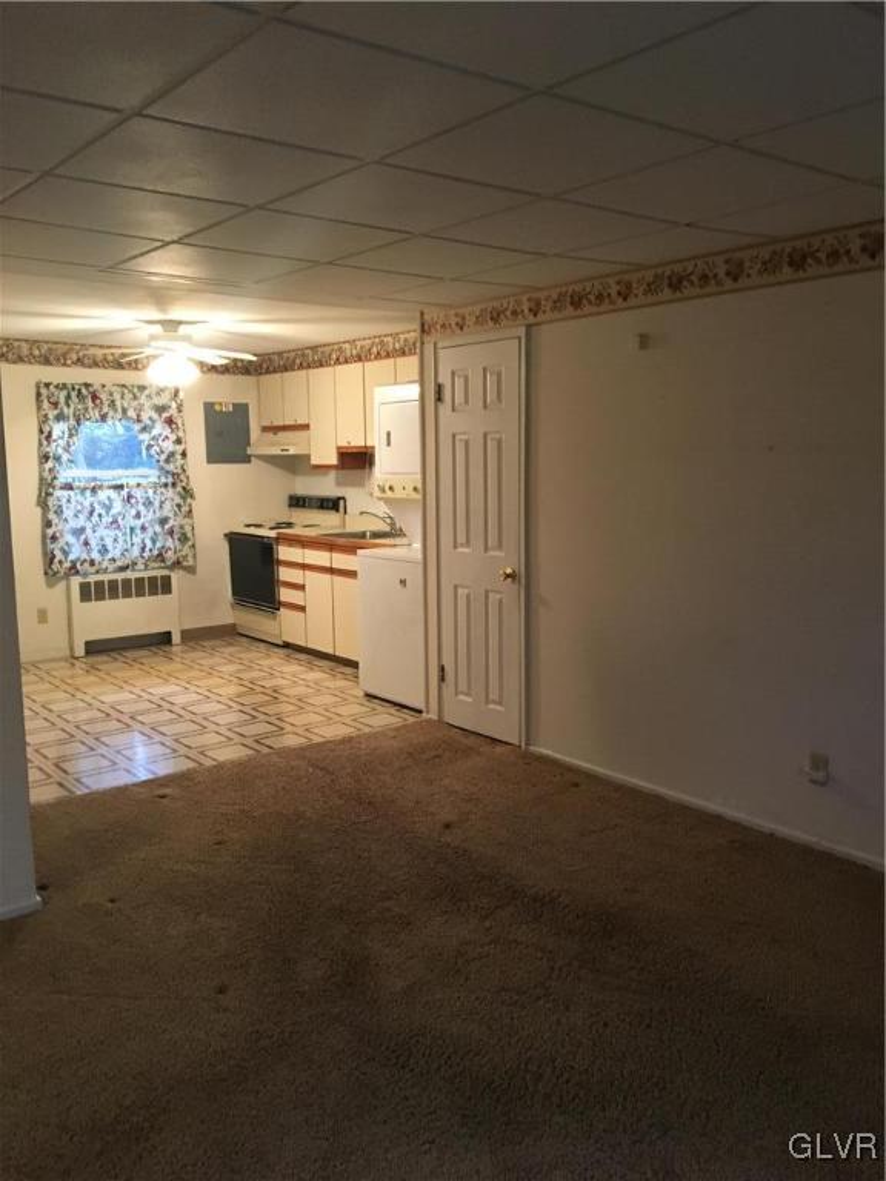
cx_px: 443
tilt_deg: -6.1
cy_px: 590
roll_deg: +1.2
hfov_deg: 48.2
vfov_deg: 61.7
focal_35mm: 29
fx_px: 990
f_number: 2.2
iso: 200
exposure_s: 1/30
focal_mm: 4.15
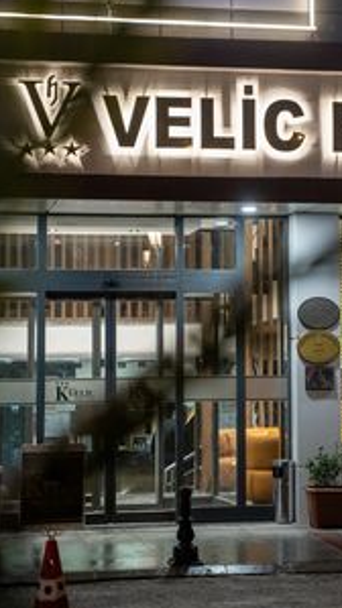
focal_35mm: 103
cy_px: 252
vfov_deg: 20.7
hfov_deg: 11.7
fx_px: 1662
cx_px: 281
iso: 2500
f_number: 4
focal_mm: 70
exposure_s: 1/80
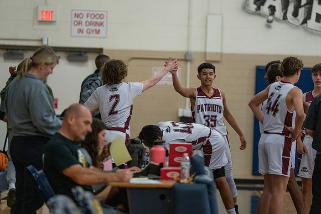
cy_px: 107
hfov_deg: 10.3
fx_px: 1784
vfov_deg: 6.9
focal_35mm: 200
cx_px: 160
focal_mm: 200
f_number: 2.8
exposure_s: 1/1000
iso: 4000
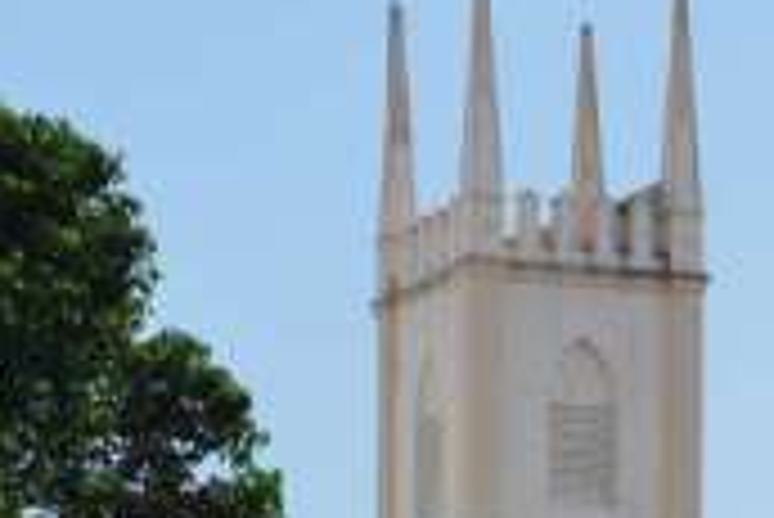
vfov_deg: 5.8
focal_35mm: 232
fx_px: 4992
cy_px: 1022
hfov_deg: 8.8
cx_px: -14
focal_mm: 50
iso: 100
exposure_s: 1/160
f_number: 6.3
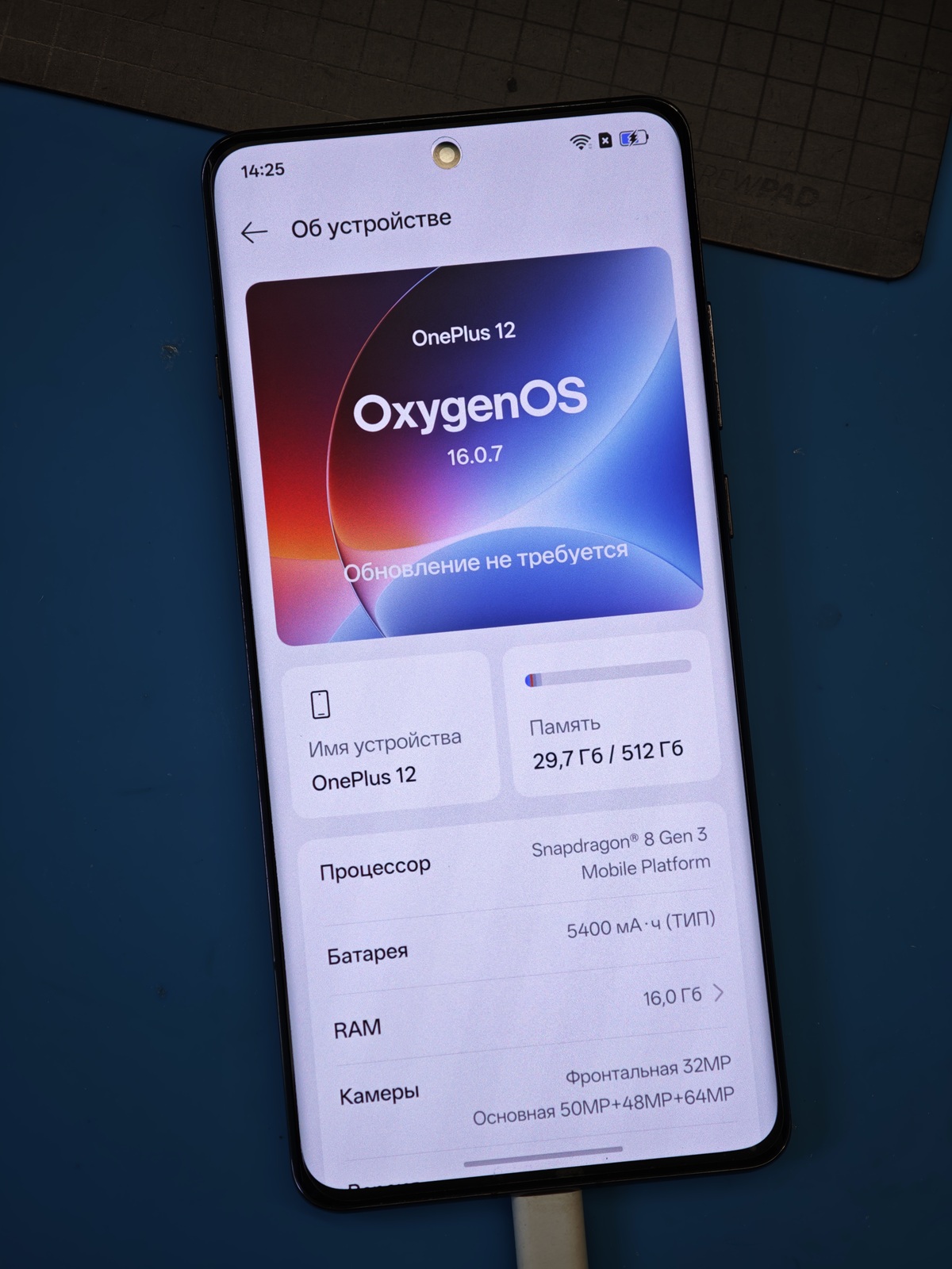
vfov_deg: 27.8
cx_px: 476
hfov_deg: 21.0
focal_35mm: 70
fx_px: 2567
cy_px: 634
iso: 50
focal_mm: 11.5
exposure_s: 1/144
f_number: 1.8
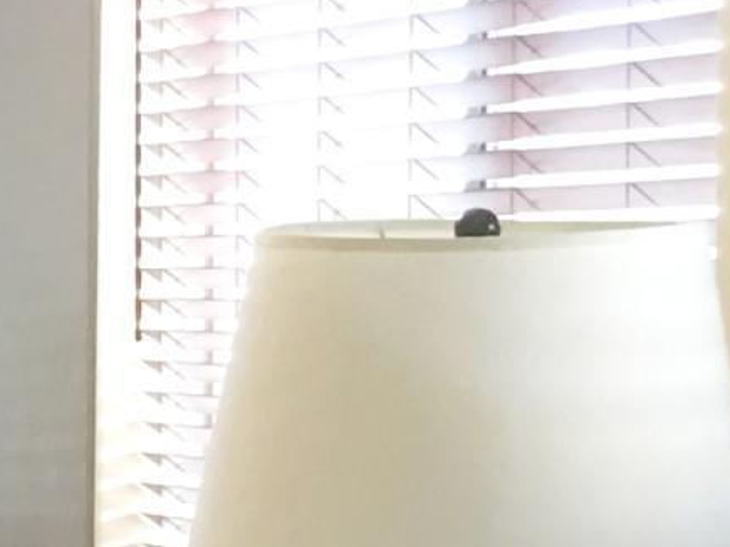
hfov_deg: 8.8
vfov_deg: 7.4
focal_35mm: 200
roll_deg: +0.0
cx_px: -1118
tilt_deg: -1.8
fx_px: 4217
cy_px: 565
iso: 64
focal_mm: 4.15
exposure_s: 1/15
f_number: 2.2
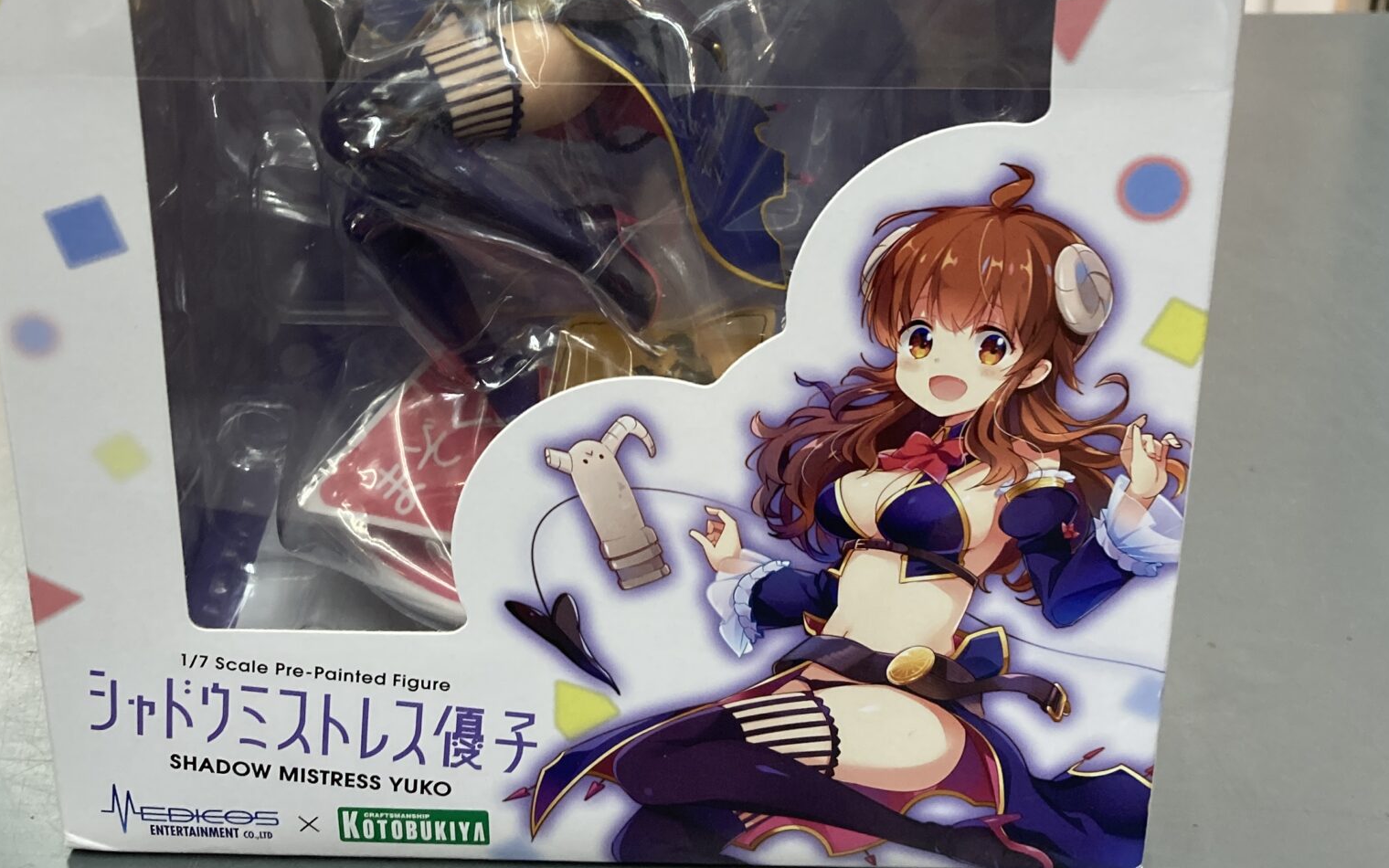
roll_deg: +1.5
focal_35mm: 50
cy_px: 181
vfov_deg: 25.4
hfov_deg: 40.2
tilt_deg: -21.1
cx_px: 610
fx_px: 1893
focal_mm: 3.99
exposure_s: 1/60
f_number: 1.8
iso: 64
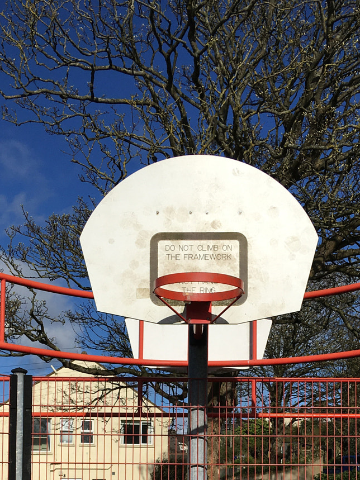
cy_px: 434
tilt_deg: +3.7
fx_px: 749
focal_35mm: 54
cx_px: 192
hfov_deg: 27.0
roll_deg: +0.7
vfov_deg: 33.6
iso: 25
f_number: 2.2
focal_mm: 4.15
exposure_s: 1/3663
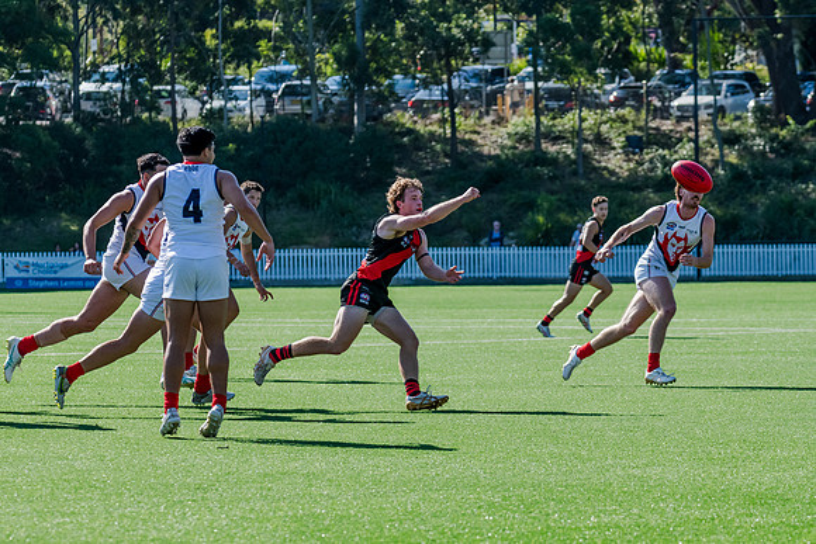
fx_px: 4062
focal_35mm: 179
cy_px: 286
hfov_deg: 11.5
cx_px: 386
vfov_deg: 7.7
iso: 800
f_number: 8
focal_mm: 170
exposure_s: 1/1600
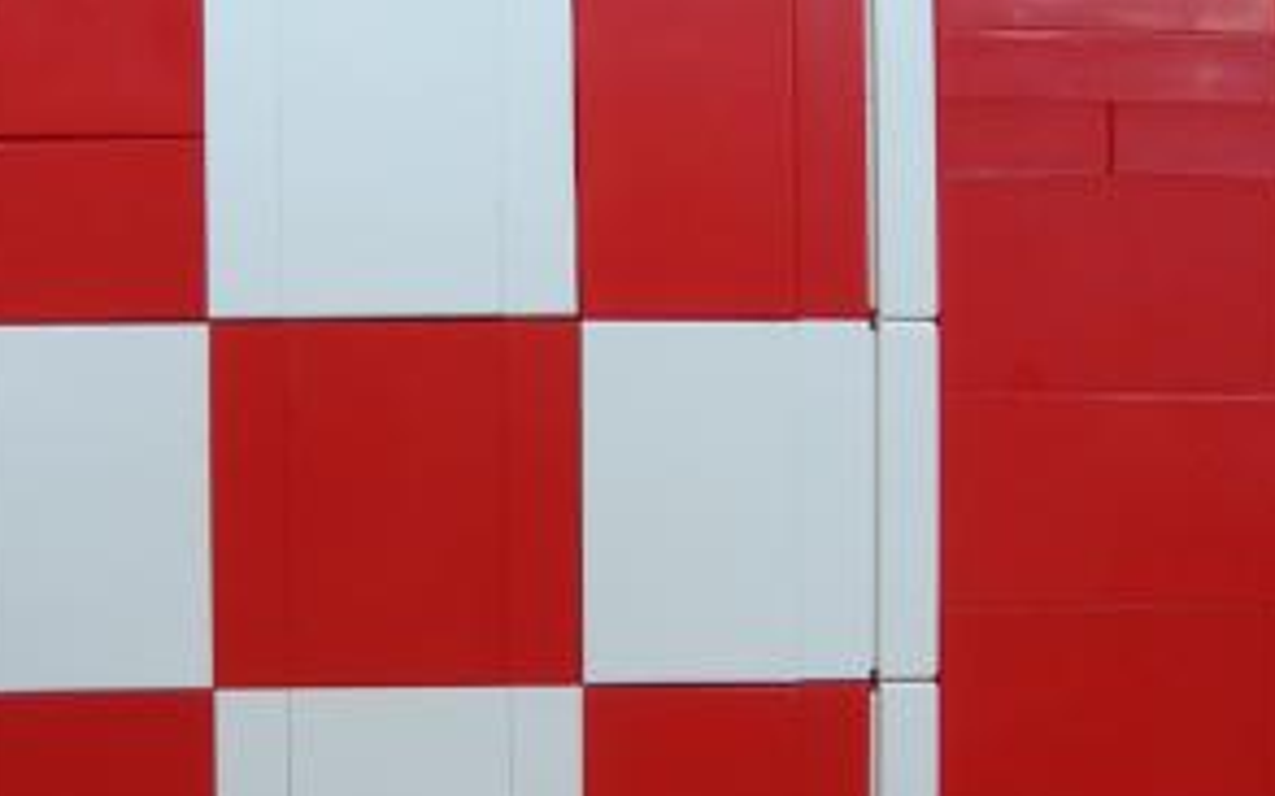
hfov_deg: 25.3
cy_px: 618
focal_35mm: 81
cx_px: 387
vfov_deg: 16.0
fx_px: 2814
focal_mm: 5.8
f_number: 2.6
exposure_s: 1/80
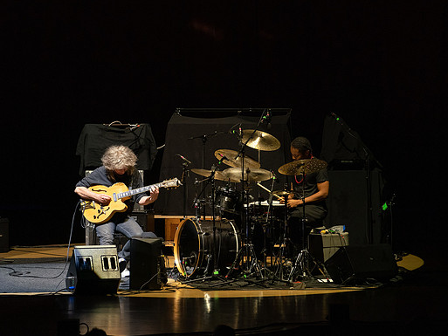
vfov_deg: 5.6
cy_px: 159
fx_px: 3443
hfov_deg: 7.4
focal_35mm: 266
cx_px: 205
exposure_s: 1/250
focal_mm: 200
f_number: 4.5
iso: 2500
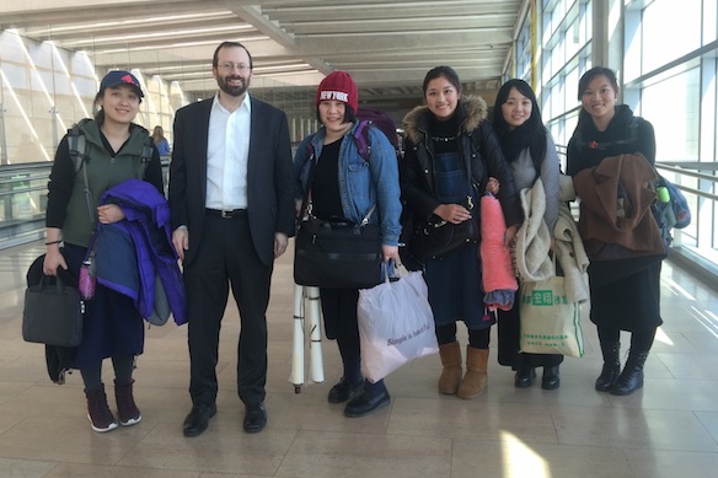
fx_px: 618
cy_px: 230
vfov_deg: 42.3
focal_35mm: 31
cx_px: 352
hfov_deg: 60.3
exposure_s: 1/100
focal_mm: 4.15
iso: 32
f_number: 2.2
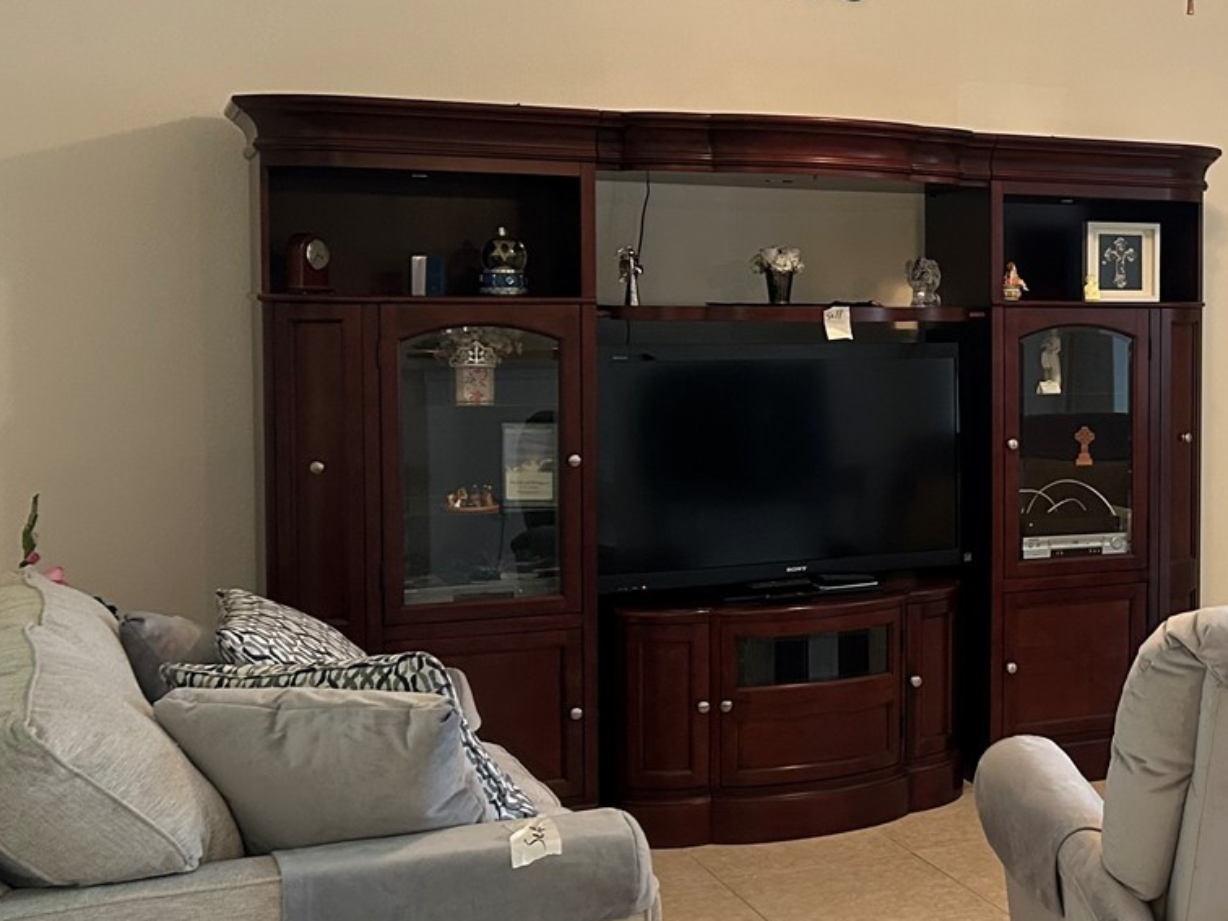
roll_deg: +1.3
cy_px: 424
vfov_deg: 26.6
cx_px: 1186
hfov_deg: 32.5
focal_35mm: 55
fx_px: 1951
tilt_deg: -2.7
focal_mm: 5.7
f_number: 1.5
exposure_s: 1/60
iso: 200
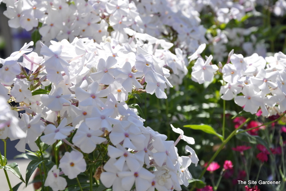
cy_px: 95
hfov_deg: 21.7
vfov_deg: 14.5
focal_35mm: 94
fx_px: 747
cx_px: 143
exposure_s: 1/350
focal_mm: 62
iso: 200
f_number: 9.5
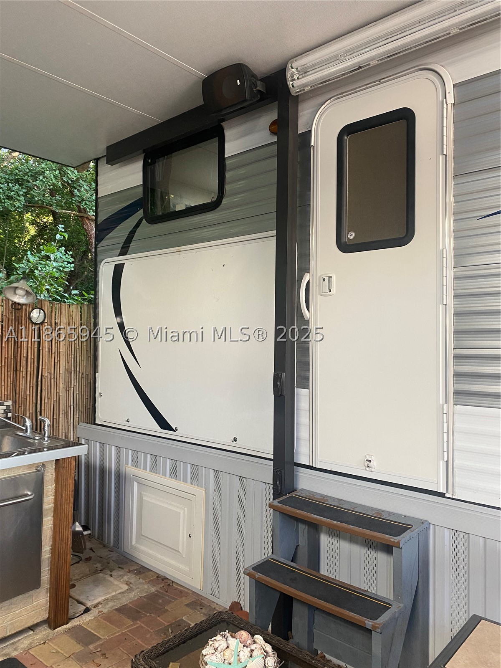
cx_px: 250
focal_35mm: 26
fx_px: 502
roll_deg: +0.1
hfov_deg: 53.1
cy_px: 334
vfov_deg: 67.3
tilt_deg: +3.0
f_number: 1.8
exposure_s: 1/84
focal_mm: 4.25
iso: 125
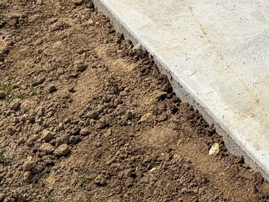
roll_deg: -0.6
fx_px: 956
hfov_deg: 14.5
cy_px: -251
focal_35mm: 123
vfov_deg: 10.6
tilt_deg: -4.9
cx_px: 447
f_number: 1.6
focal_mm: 5.96
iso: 50
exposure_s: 1/4608
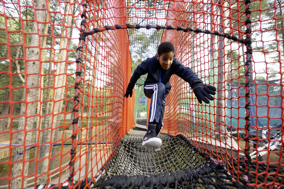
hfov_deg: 104.3
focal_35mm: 14
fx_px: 110
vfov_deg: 81.2
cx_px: 142
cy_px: 94
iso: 800
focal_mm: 14
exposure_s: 1/1000
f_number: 2.8
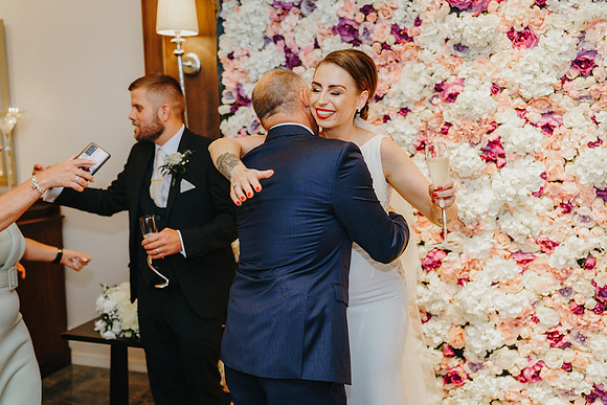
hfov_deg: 54.4
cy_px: 202
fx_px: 590
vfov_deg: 37.9
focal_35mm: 35
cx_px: 304
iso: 640
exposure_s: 1/200
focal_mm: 35
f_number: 2.2
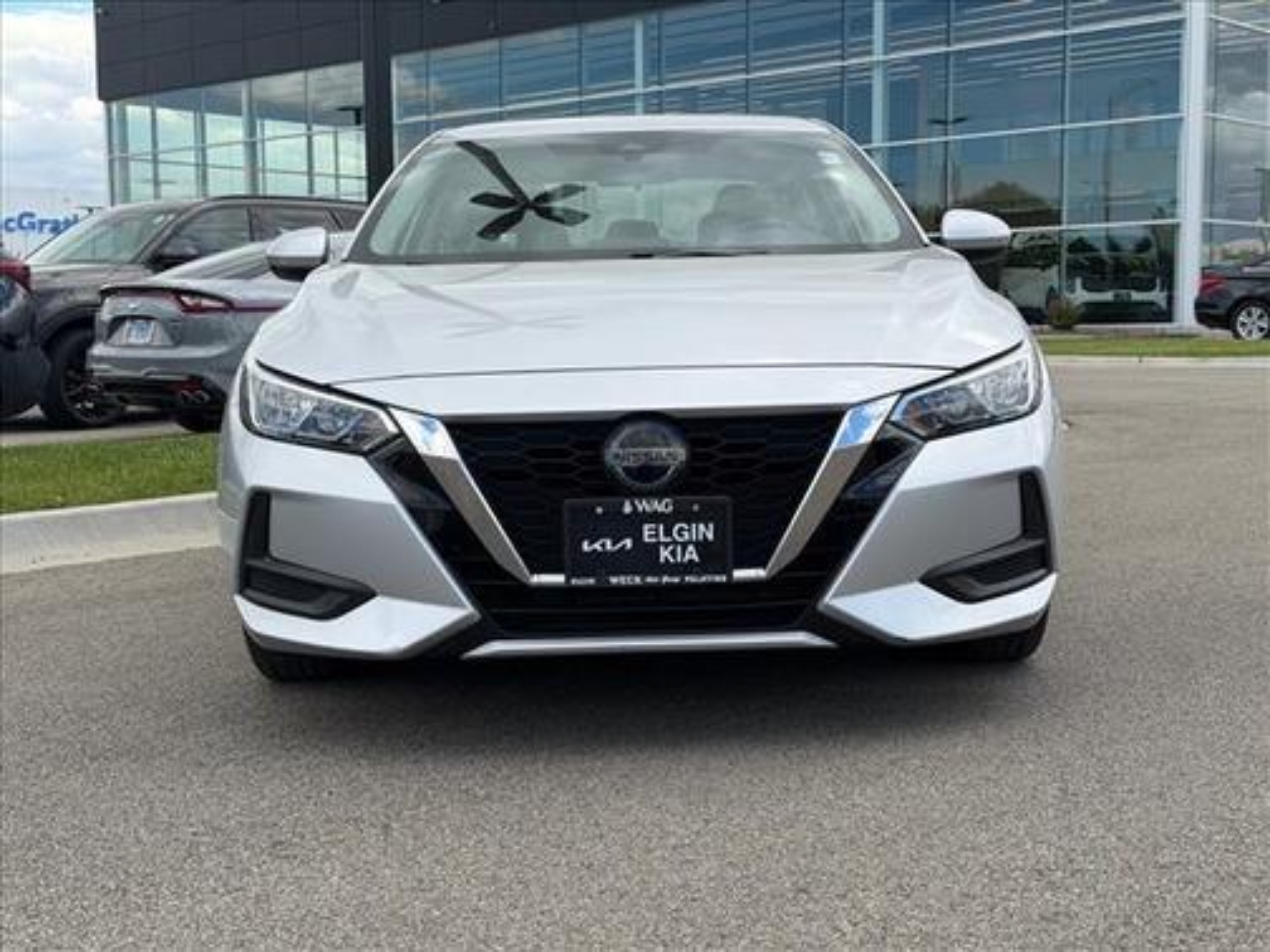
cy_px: 476
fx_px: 1761
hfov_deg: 39.7
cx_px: 635
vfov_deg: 30.3
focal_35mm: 48
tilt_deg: -5.8
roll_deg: +0.9
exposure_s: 1/2762
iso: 64
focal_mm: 6.76
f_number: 1.78
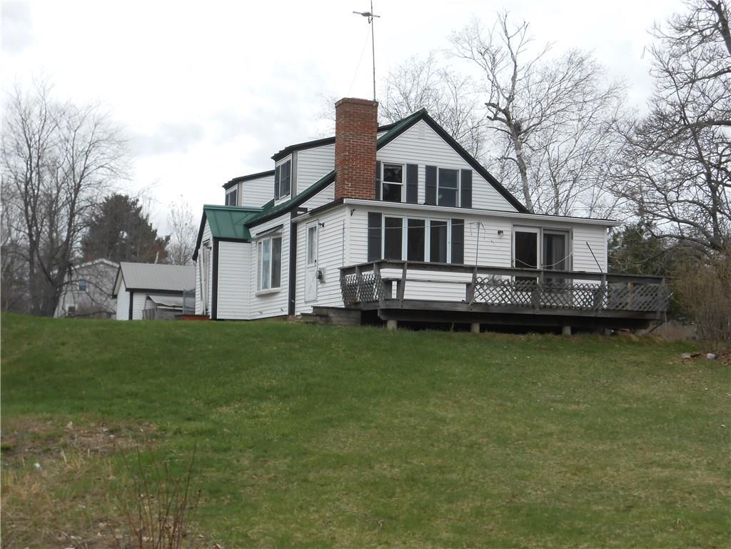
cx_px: 366
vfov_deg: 29.7
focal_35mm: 49
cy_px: 274
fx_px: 1035
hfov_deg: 38.9
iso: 80
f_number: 4.8
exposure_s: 1/400
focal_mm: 8.8
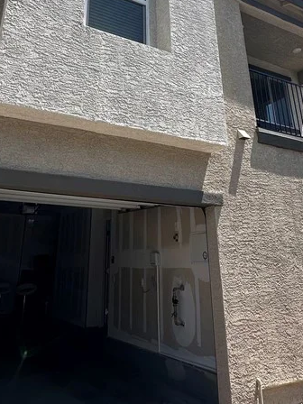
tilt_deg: +23.1
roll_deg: -0.3
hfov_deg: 44.1
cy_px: 108
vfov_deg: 54.5
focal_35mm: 32
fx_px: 373
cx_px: 132
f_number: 2.2
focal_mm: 2.22
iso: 40
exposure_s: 1/1033
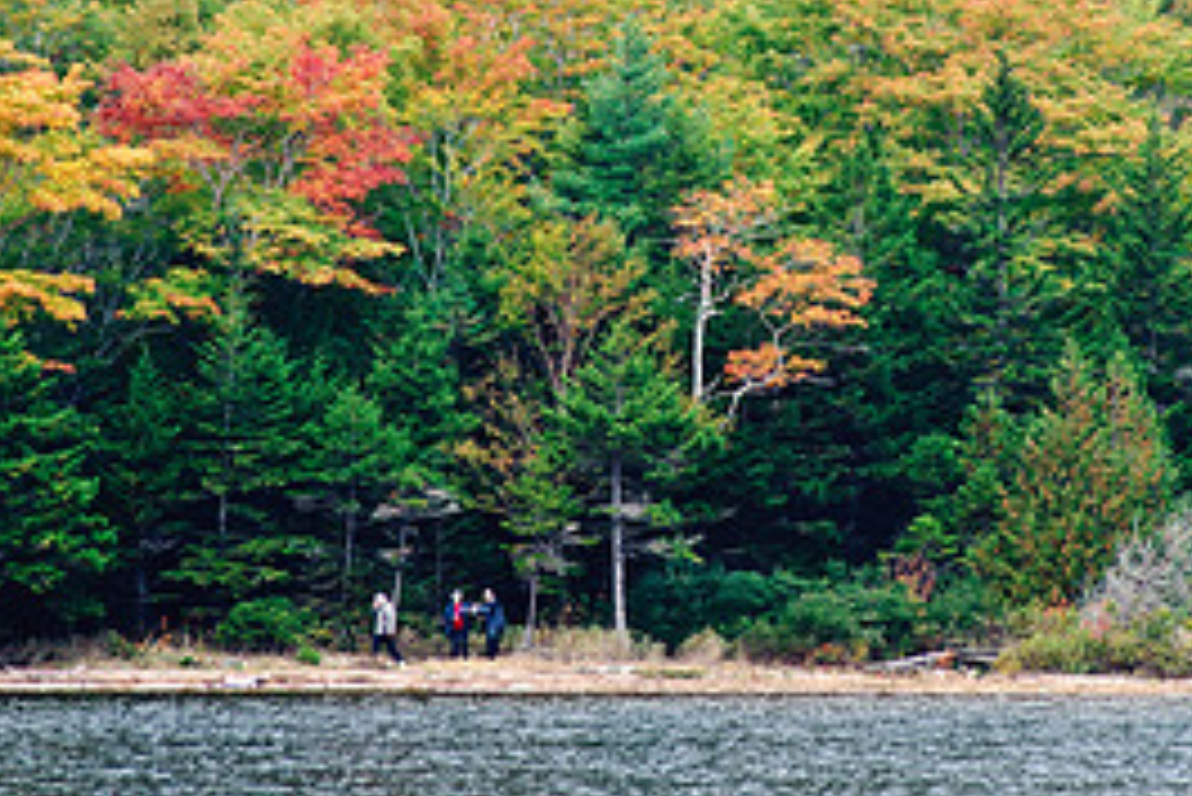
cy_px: 144
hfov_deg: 4.7
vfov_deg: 3.1
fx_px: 14477
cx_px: 724
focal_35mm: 437
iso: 200
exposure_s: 1/25
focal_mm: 200
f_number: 8
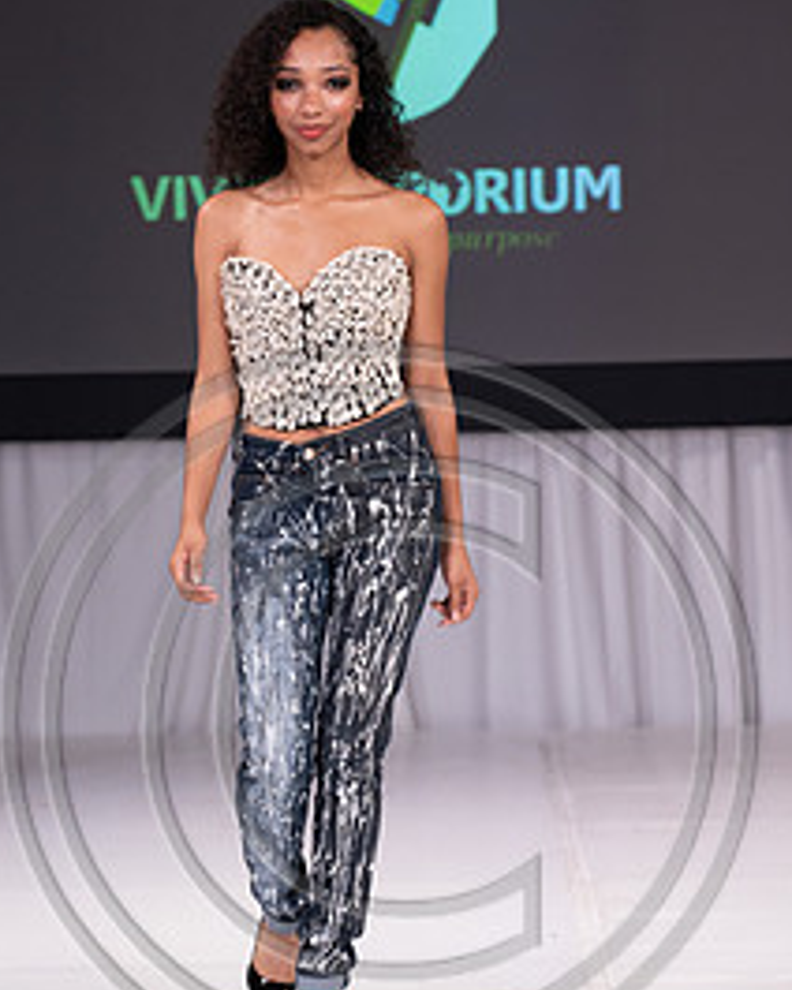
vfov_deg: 9.0
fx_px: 6300
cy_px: 717
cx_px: 379
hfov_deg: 7.2
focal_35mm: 215
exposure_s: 1/400
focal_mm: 135
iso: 2000
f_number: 5.6
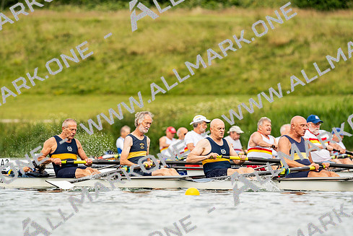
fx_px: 5211
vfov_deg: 2.6
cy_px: 137
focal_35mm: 531
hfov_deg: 3.9
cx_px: 169
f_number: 6.3
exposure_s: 1/2000
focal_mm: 448
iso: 400
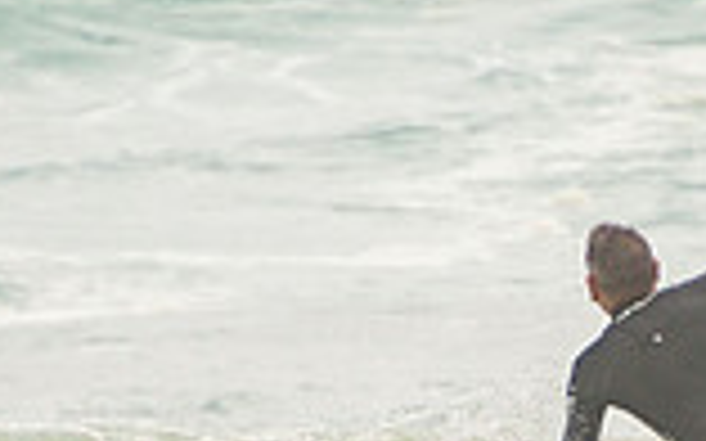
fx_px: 43353
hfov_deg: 0.9
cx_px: 845
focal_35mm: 2254
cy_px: 551
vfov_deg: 0.6
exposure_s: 1/1250
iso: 250
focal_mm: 400
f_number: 5.6
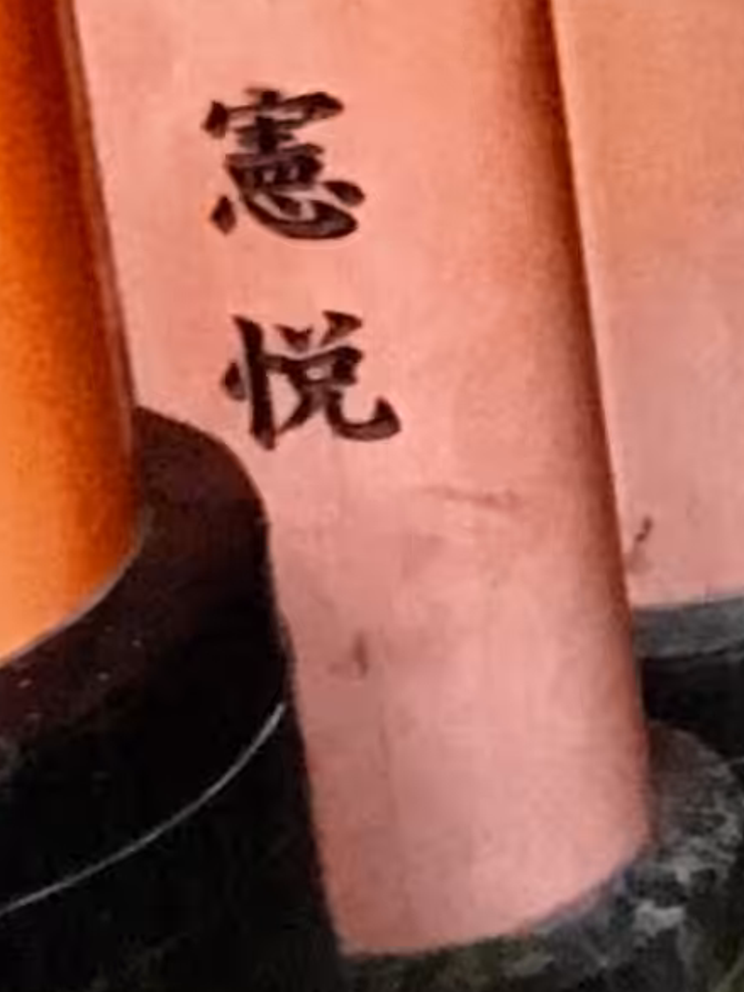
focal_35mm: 193
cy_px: -98
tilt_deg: -21.9
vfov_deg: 10.1
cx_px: 2544
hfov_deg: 6.7
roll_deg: +2.4
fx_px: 5529
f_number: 1.8
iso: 400
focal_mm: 3.99
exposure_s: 1/4
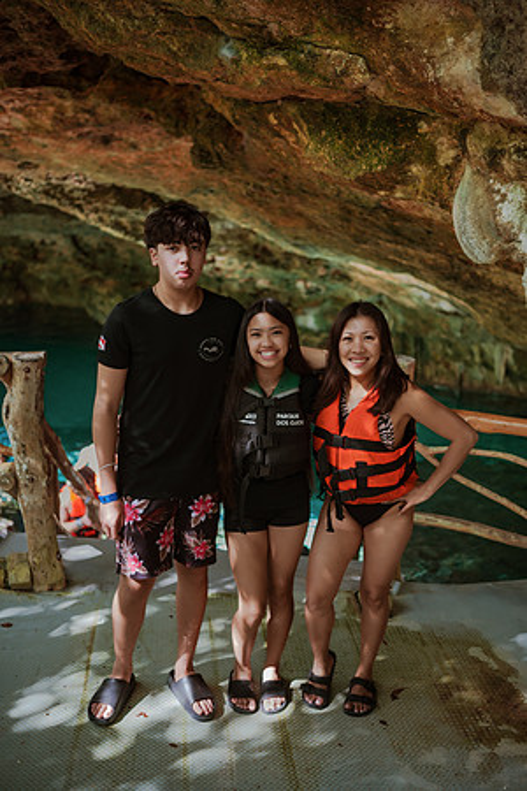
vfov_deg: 54.4
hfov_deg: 37.9
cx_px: 264
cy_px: 396
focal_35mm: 35
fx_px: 768
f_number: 1.8
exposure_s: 1/60
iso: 50
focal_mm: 35
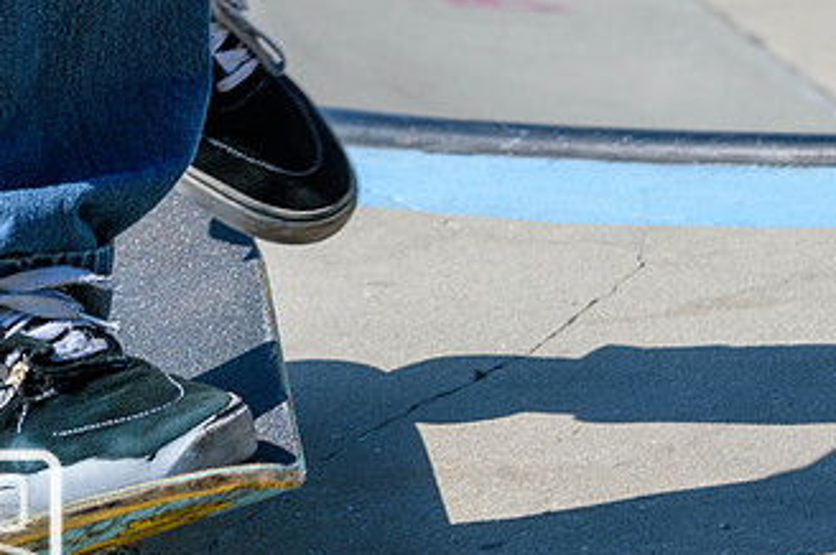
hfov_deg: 11.1
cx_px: 474
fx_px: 4315
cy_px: 467
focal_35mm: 186
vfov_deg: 7.4
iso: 200
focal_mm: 70
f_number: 7.1
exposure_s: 1/800
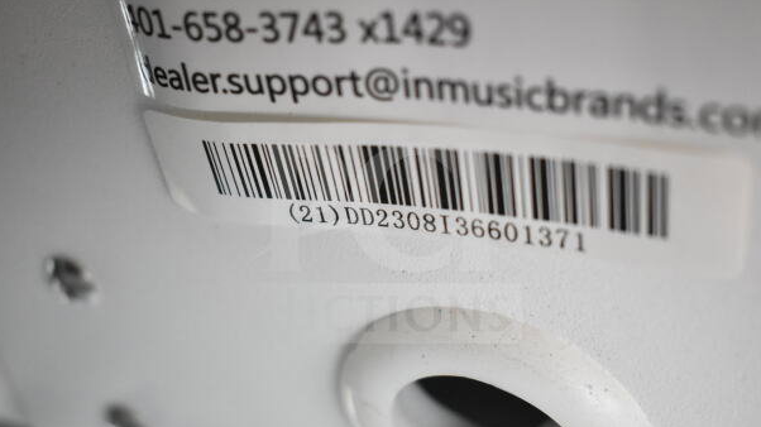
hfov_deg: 40.6
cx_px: 379
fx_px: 1029
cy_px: 243
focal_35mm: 51
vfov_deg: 23.4
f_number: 4.5
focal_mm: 32
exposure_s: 1/50
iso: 4500
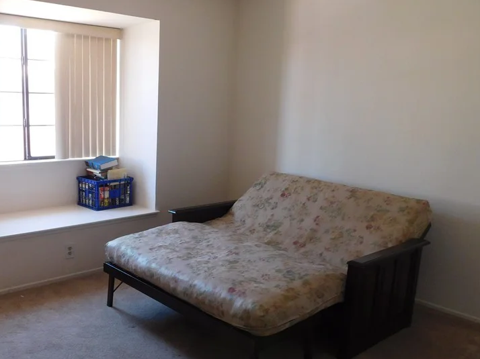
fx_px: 457
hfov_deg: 53.6
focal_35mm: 33
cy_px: 199
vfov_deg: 42.9
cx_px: 140
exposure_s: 1/30
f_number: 3
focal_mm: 4
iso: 200
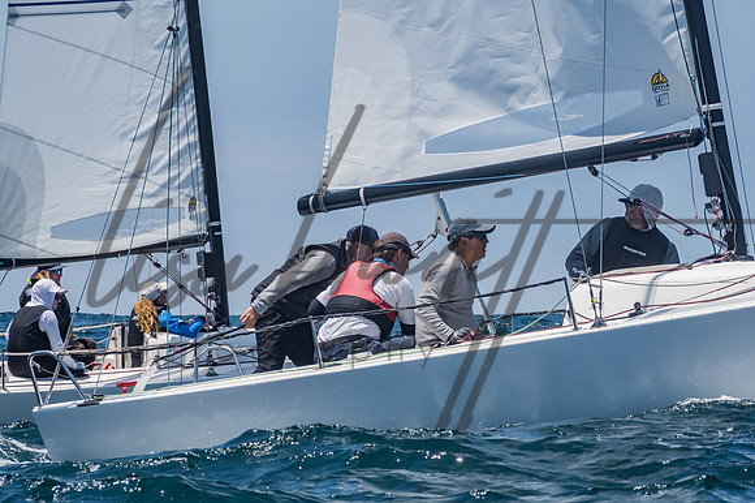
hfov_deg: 6.9
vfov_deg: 4.6
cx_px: 378
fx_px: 6288
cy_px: 252
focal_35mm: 300
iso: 640
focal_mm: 200
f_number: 14
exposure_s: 1/1250
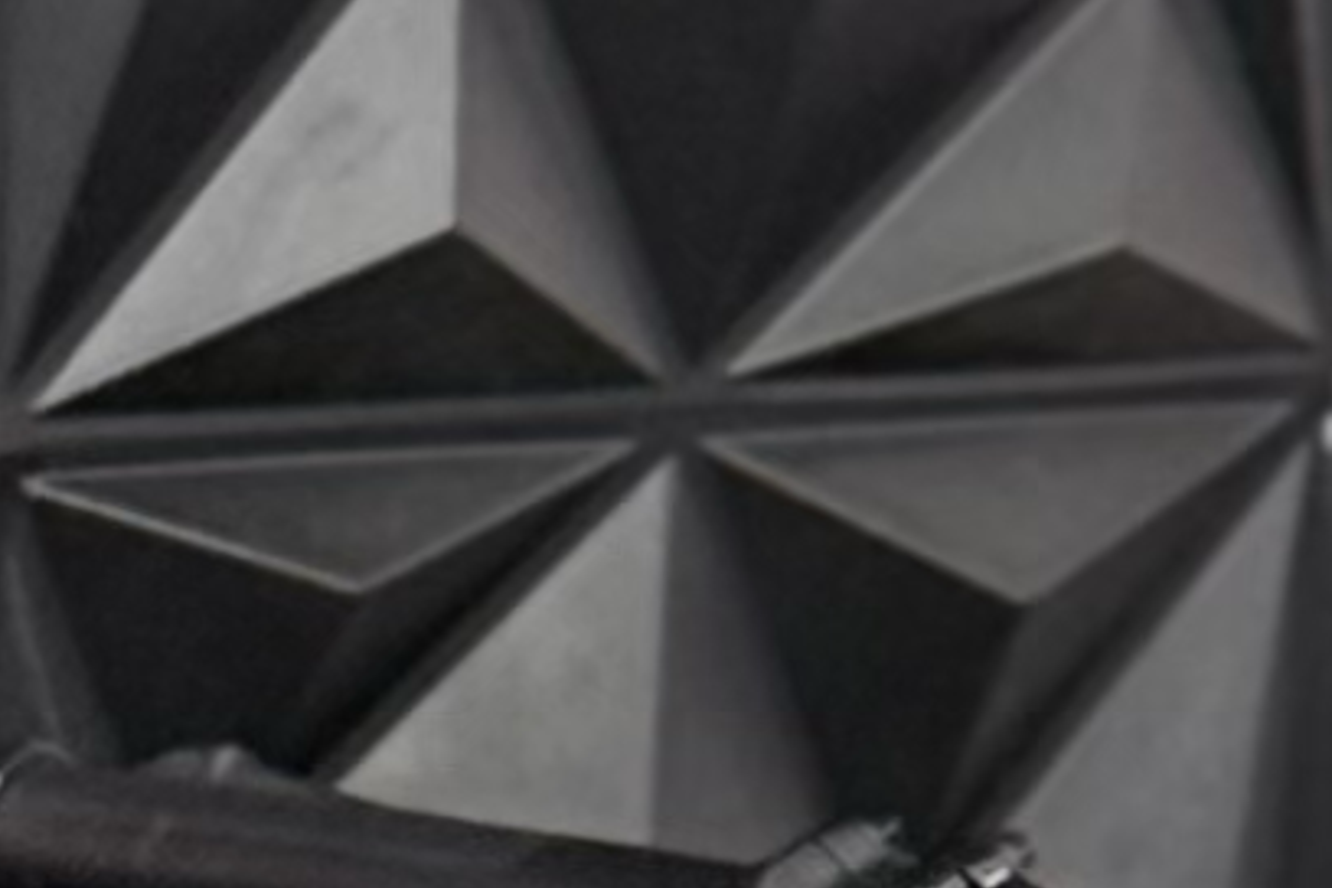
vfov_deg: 2.8
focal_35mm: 493
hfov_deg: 4.1
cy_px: 2279
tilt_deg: -9.8
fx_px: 18240
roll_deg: -0.2
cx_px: -2383
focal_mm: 6.76
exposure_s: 1/60
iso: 200
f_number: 1.78
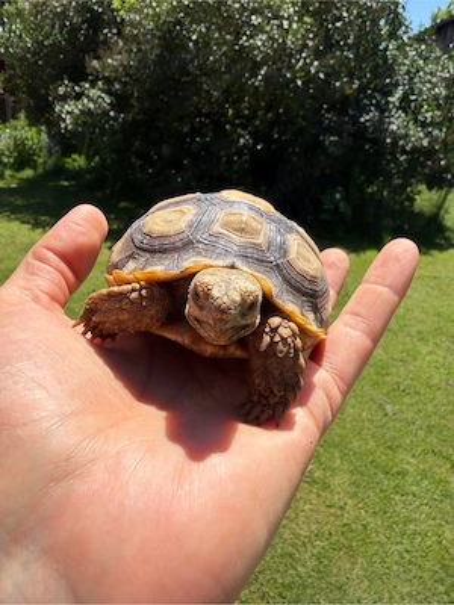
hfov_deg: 56.8
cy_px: 302
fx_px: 420
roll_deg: -5.7
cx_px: 227
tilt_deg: -20.5
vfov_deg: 71.6
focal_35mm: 24
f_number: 2.2
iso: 20
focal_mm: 2.22
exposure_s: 1/777
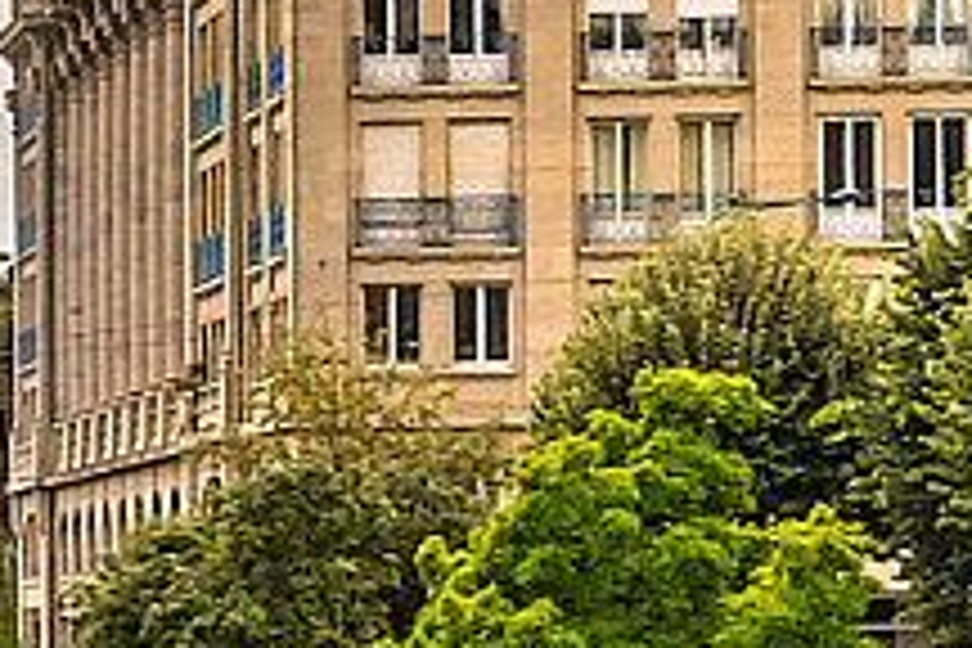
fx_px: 7802
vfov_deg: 4.8
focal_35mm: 289
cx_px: -1917
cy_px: 490
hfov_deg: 6.5
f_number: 11
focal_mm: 26
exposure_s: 1/200
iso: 100
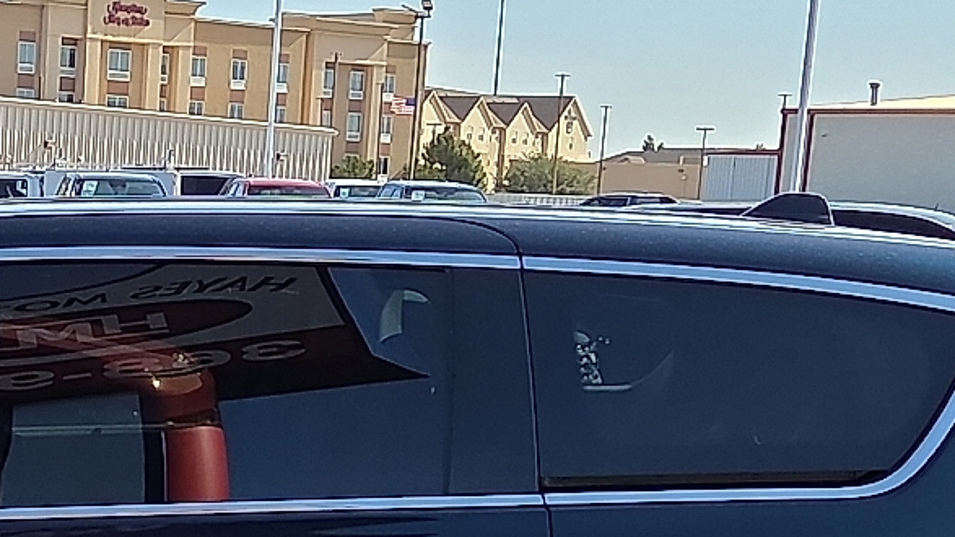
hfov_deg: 19.8
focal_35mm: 104
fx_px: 2633
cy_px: 696
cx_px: -68
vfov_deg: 11.3
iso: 25
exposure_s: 1/1429
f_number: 1.8
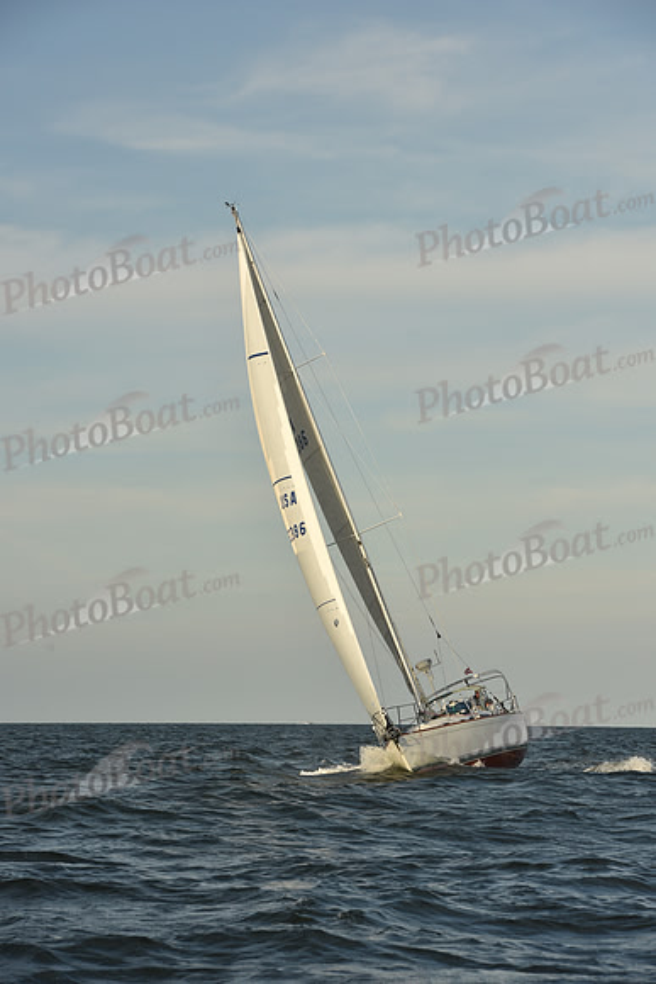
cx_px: 328
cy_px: 492
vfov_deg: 17.1
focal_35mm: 120
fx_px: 3278
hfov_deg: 11.4
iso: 250
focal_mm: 120
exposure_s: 1/800
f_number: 8
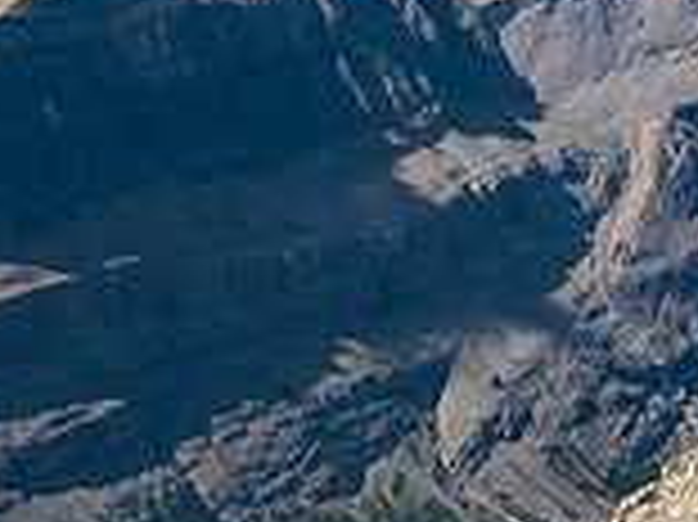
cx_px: 1049
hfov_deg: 13.1
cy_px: 479
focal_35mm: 142
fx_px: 2861
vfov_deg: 10.4
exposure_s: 1/250
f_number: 8
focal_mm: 19
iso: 200
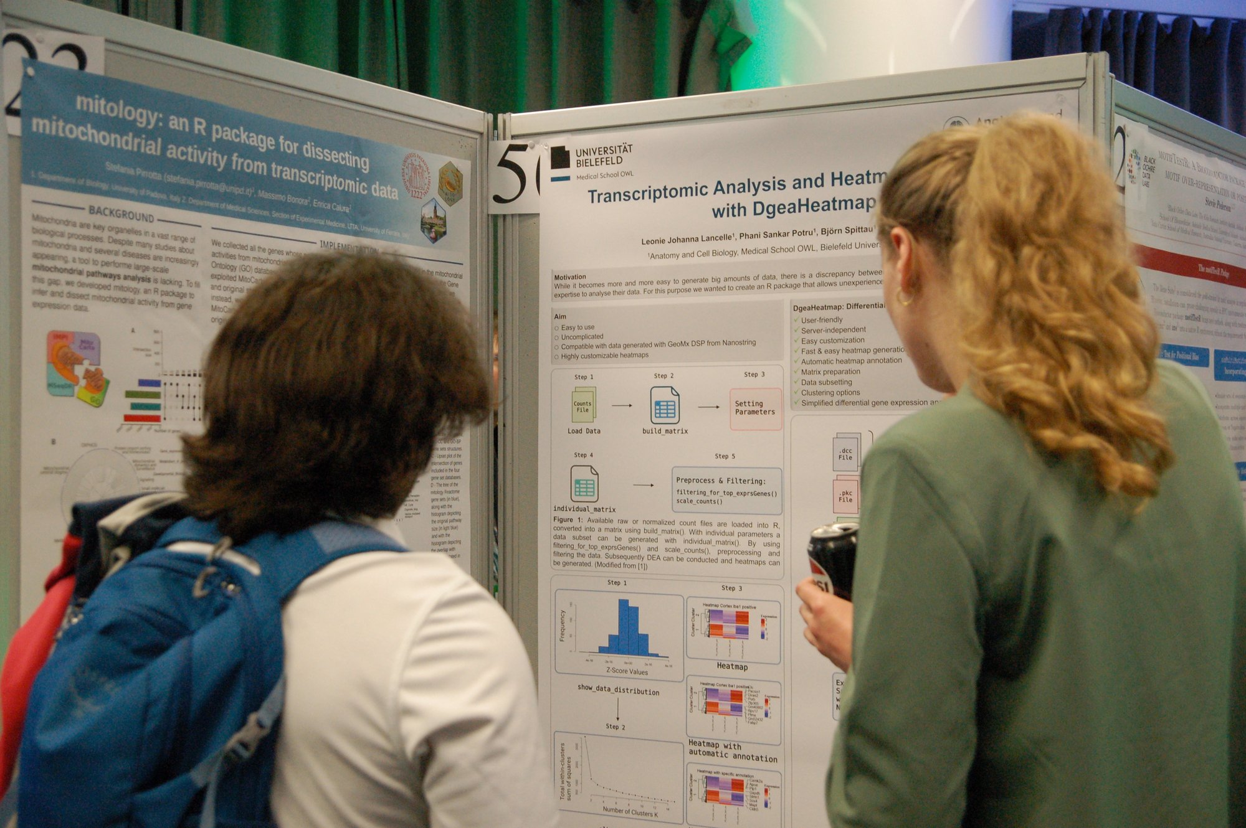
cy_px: 414
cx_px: 623
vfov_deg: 26.4
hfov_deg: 38.9
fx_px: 1764
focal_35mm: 51
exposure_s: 1/125
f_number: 4
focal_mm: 34
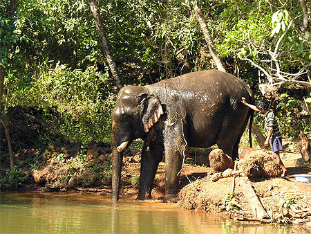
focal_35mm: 127
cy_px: 117
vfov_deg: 11.7
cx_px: 156
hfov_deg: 15.5
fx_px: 1142
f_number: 4.3
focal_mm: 32.4
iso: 50
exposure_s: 1/67
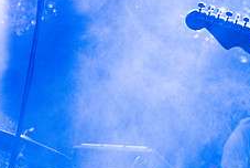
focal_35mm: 148
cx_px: 286
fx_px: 1029
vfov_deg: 9.3
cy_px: 25
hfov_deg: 13.5
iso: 2500
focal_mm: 58
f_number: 3.2
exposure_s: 1/160
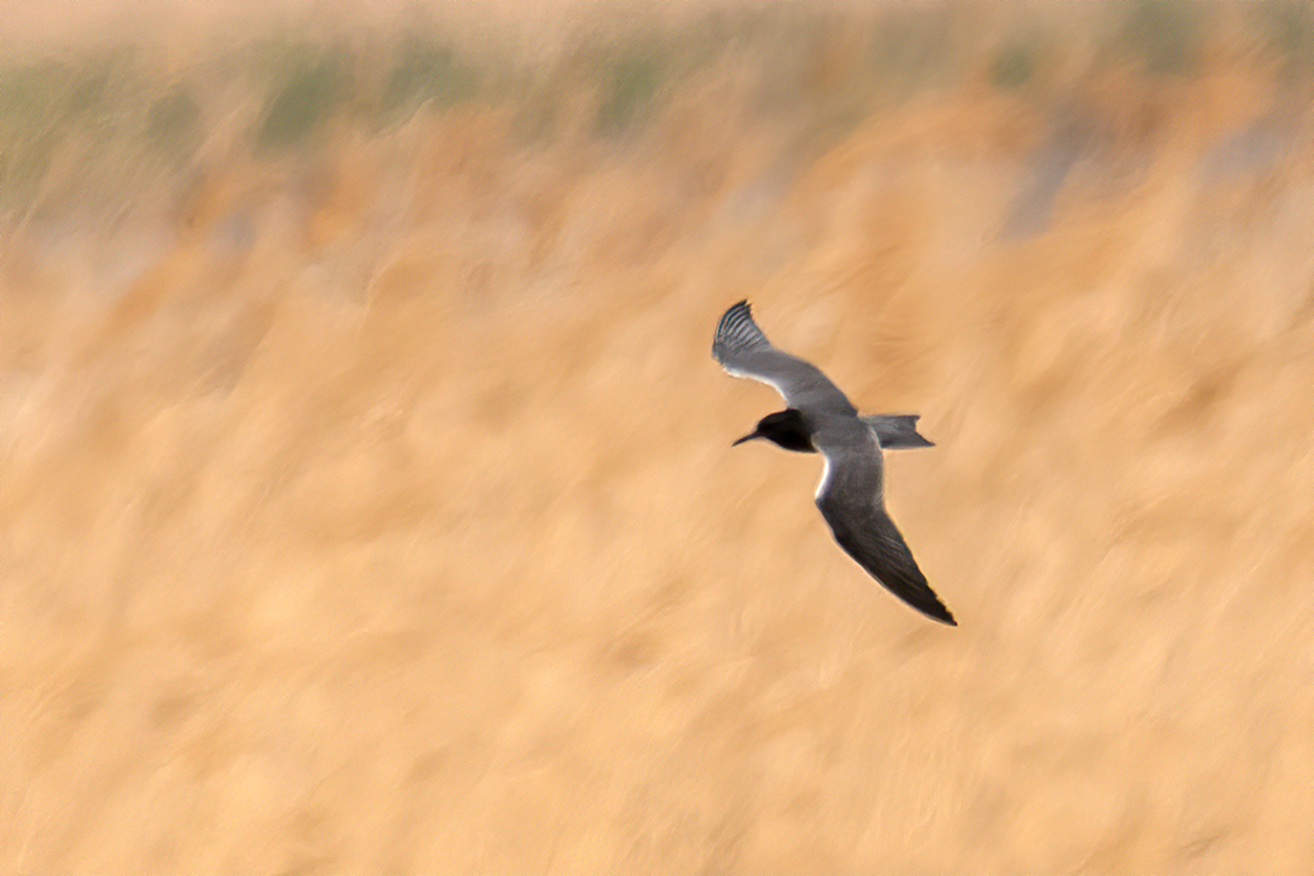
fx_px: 27373
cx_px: 657
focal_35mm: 750
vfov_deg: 1.8
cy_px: 438
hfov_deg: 2.7
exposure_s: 1/1600
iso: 200
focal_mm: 500
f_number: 7.1
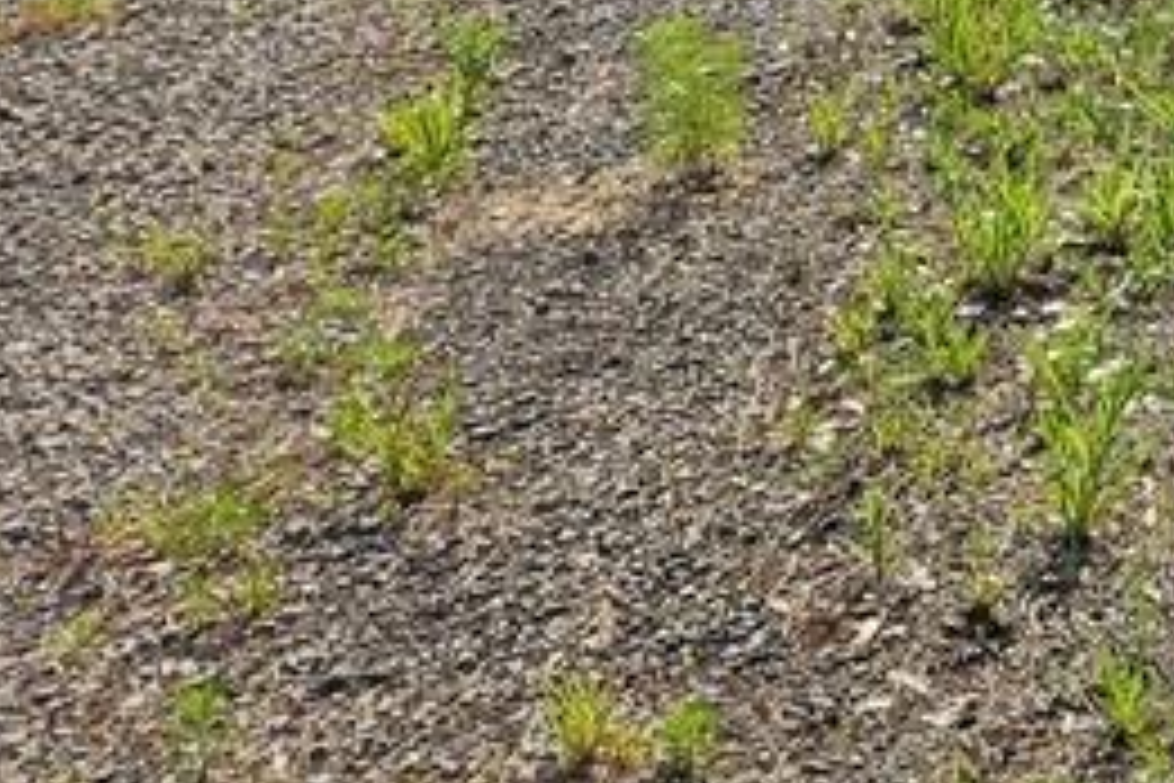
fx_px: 3065
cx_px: 2105
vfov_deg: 12.7
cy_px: -792
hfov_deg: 17.6
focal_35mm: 94
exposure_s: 1/2359
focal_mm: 5.4
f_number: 1.8
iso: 25
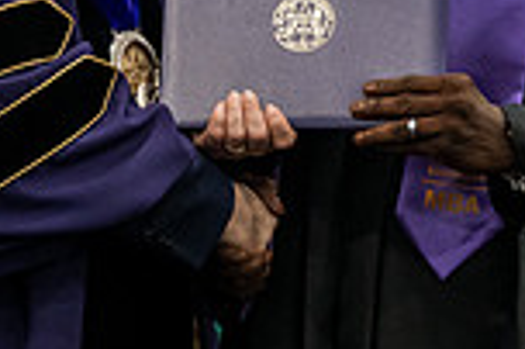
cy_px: -50
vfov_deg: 4.2
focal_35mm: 329
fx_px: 4793
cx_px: 114
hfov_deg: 6.3
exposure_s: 1/200
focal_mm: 86
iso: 4000
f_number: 4.5
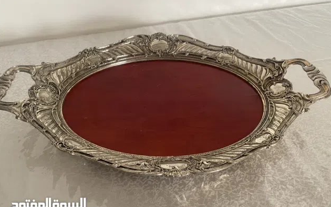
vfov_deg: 44.4
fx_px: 253
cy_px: 122
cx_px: 165
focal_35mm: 28
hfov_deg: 66.5
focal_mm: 4.25
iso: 200
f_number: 1.8
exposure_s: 1/60
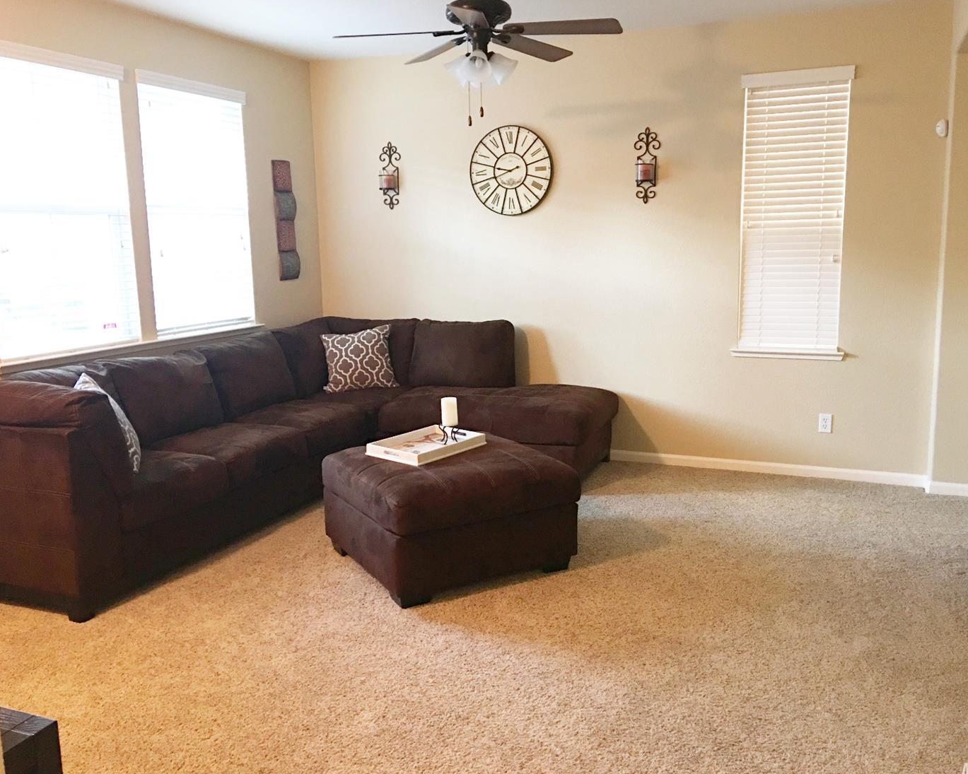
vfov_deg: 47.1
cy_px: 380
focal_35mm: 31
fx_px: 888
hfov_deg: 57.2
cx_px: 502
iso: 100
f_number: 2.2
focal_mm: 4.15
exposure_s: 1/8
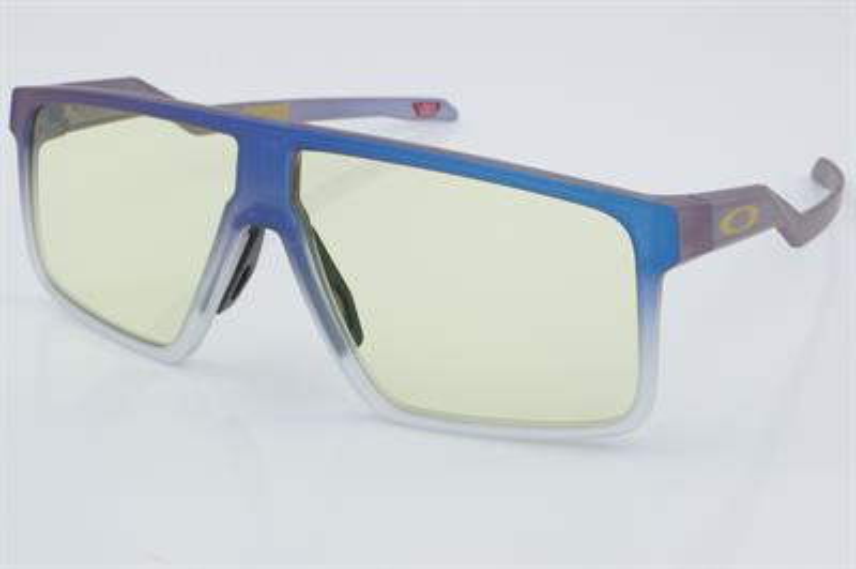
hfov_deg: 27.0
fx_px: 1782
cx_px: 428
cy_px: 284
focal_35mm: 75
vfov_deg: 18.2
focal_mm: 50
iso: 100
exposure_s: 1/4
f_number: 32
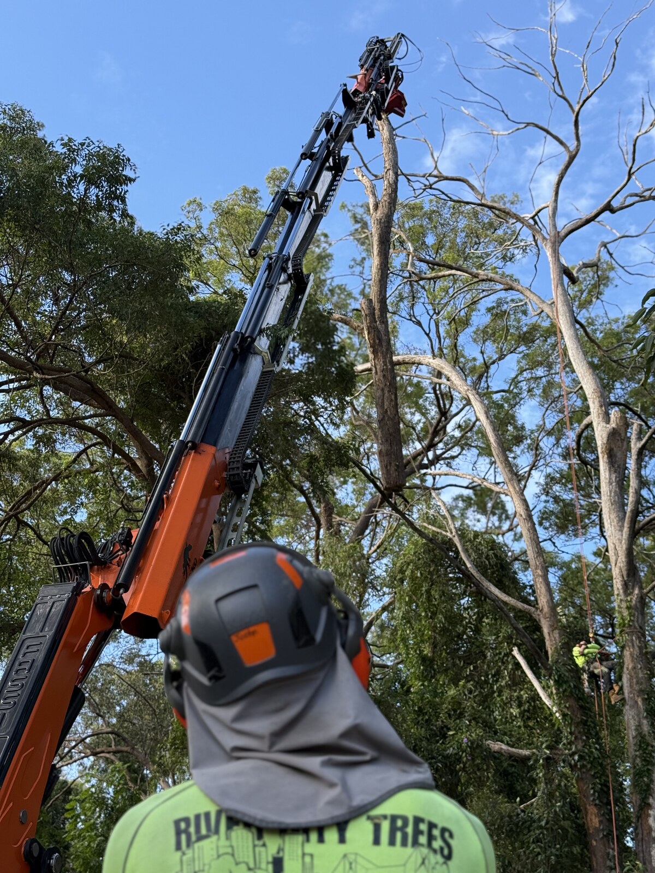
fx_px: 1211
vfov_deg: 39.7
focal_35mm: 48
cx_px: 328
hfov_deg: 30.3
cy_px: 436
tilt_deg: +29.9
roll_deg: -2.7
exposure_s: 1/810
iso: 64
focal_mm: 6.76
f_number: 1.78
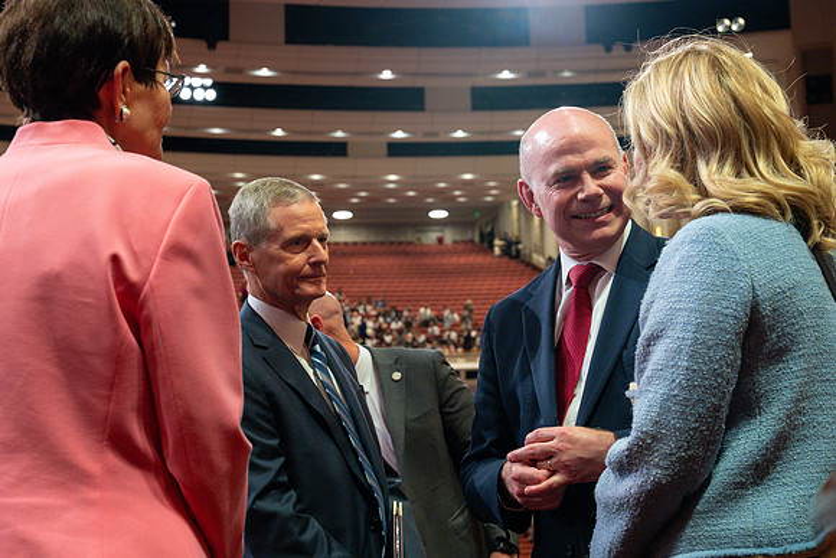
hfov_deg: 32.4
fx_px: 1440
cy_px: 279
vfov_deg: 21.9
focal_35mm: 62
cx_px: 418
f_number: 9
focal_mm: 62
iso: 3200
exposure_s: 1/60
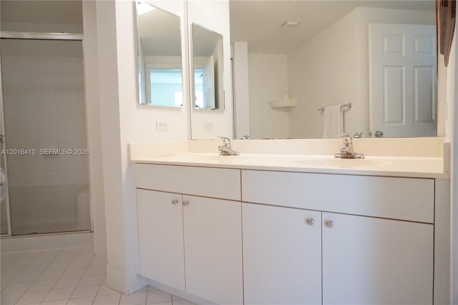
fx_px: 305
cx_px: 229
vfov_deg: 53.1
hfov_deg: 73.8
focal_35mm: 24
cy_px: 152
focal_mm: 16
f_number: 3.5
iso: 2000
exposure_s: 1/160
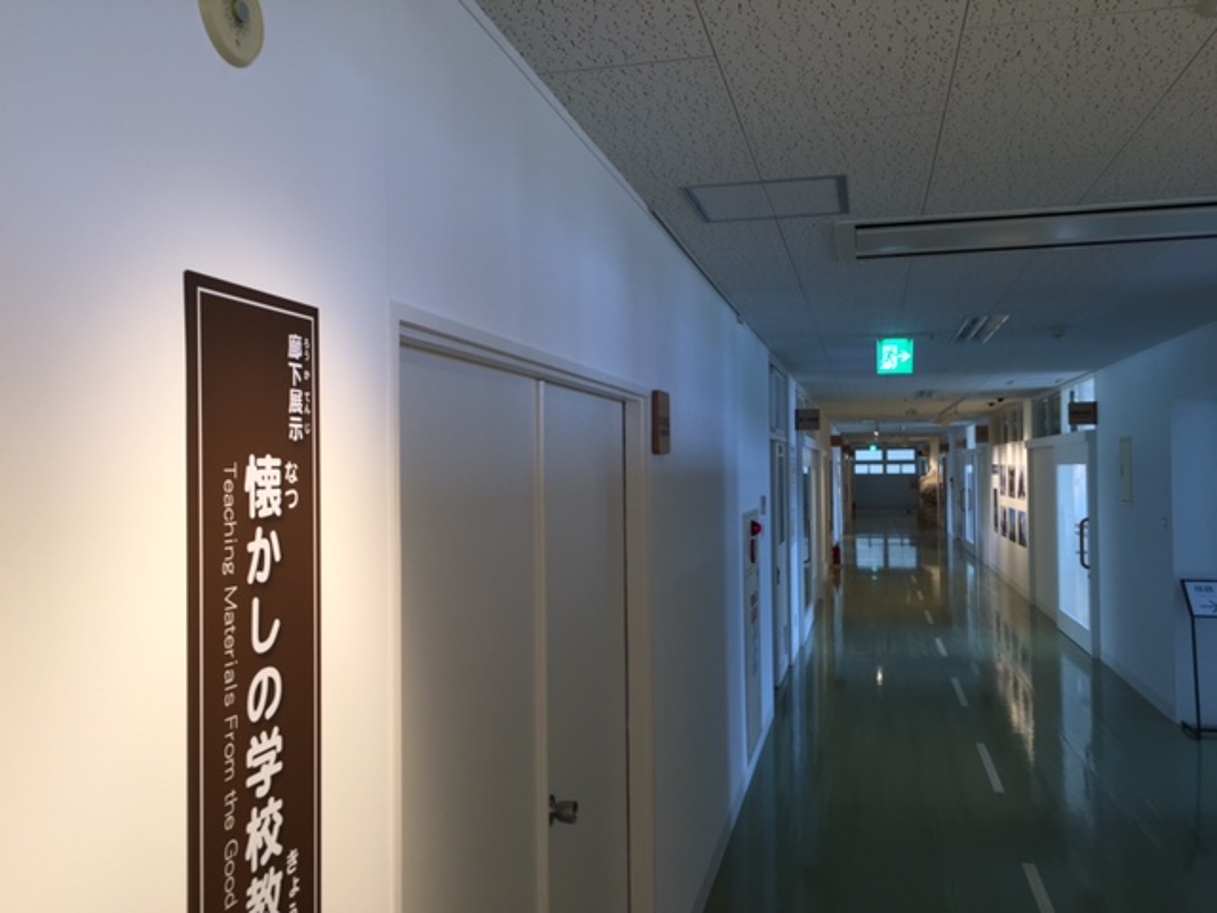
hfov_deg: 61.7
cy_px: 456
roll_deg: +0.1
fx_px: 1020
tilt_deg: +0.3
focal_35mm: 29
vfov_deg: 48.2
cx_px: 608
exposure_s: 1/60
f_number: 2.2
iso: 32
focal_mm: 4.15
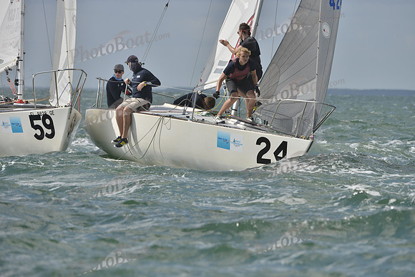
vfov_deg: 4.0
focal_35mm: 340
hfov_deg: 6.1
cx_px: 208
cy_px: 138
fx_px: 3920
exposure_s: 1/1000
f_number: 8
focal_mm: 340
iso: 200
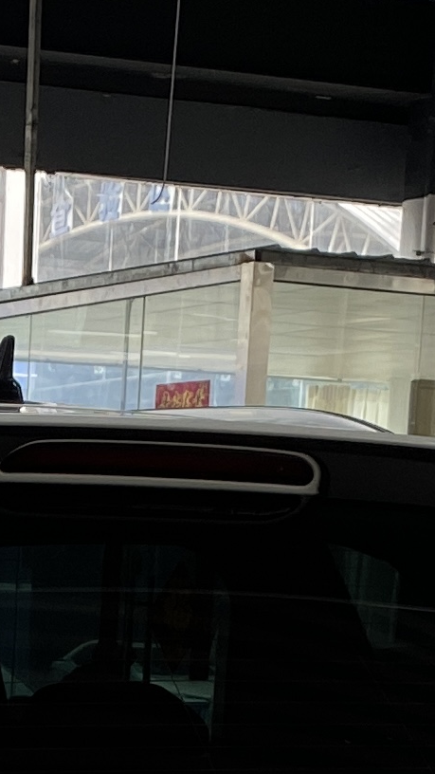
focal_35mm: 140
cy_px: 1231
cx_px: -178
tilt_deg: -14.3
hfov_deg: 8.5
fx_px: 2871
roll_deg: -1.5
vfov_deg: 14.2
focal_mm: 4.25
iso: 50
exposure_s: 1/83
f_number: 1.8
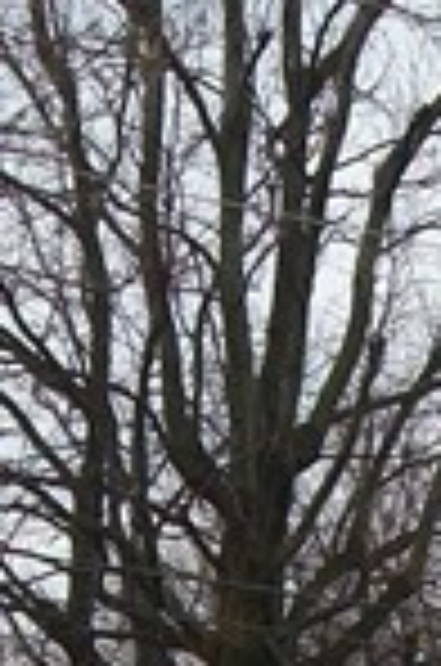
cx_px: 428
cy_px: 1152
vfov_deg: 8.6
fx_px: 4264
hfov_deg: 5.9
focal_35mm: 231
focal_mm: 5.7
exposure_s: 1/100
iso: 80
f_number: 8.8
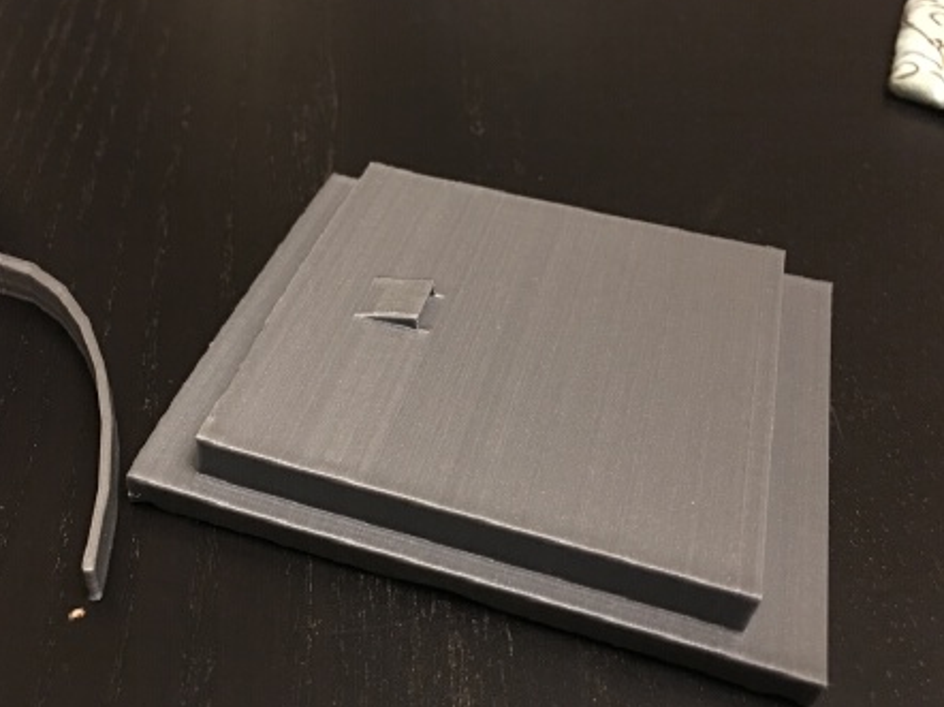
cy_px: 395
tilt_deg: -43.2
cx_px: 390
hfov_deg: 52.4
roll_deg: -3.3
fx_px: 954
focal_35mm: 35
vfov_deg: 40.6
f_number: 2.2
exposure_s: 1/4
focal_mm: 4.15
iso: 100
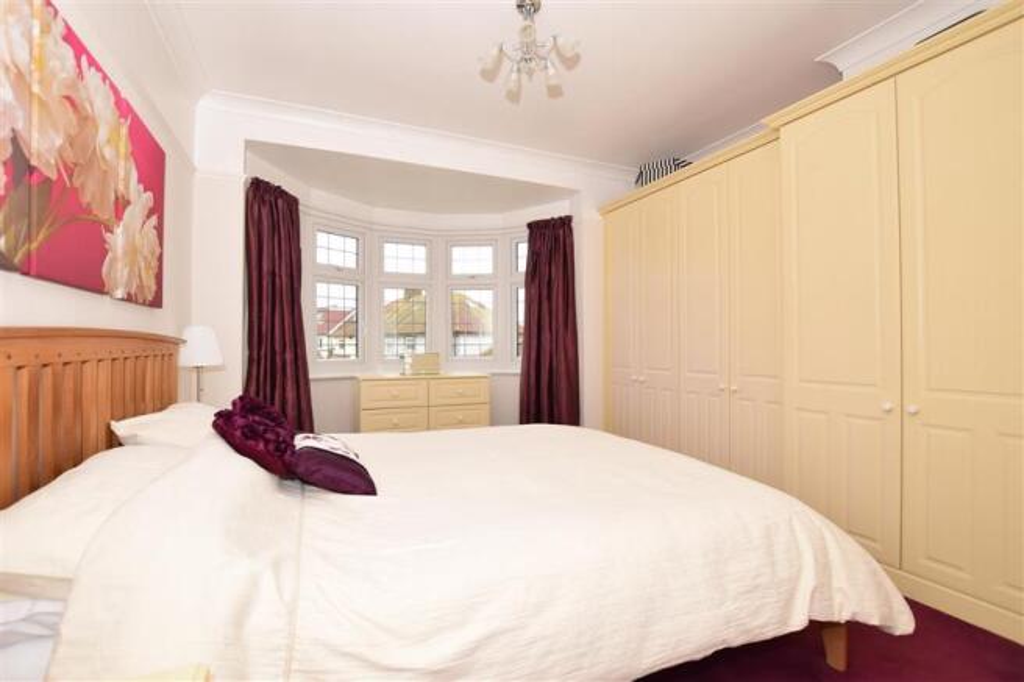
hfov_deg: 100.4
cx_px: 512
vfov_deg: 77.3
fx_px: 427
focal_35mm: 15
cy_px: 341
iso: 400
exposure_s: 1/60
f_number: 7.1
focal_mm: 10
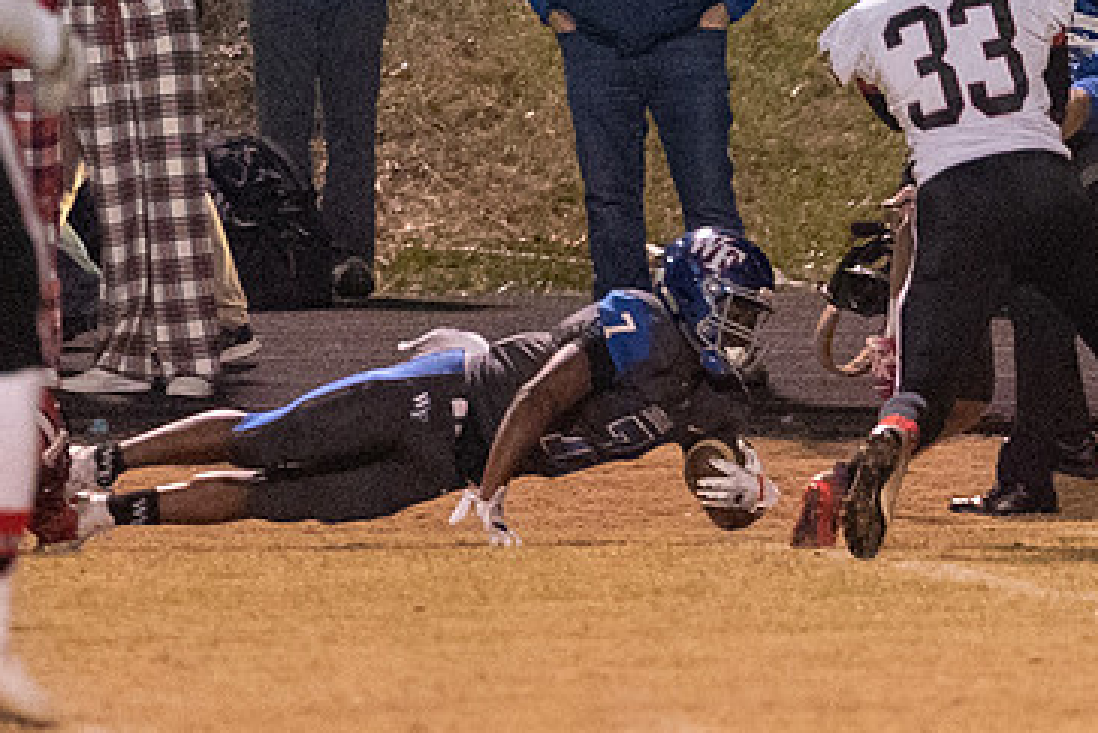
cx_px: 1237
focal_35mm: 697
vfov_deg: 2.0
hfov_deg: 3.0
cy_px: 668
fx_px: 21266
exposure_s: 1/800
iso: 8000
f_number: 2.8
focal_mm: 187
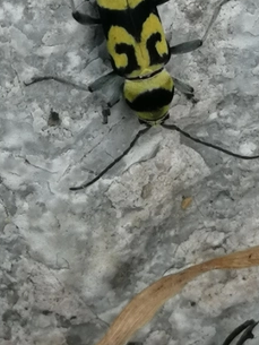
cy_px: 101
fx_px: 2403
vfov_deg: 8.2
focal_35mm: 241
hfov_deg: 6.2
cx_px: 85
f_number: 1.8
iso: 80
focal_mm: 3.95
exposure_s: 1/60
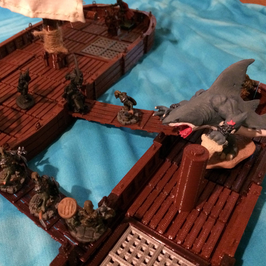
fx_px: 304
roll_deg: -1.9
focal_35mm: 35
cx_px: 111
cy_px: 130
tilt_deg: -41.1
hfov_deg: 47.0
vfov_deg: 47.2
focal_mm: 4.15
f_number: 2.2
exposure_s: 1/15
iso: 500
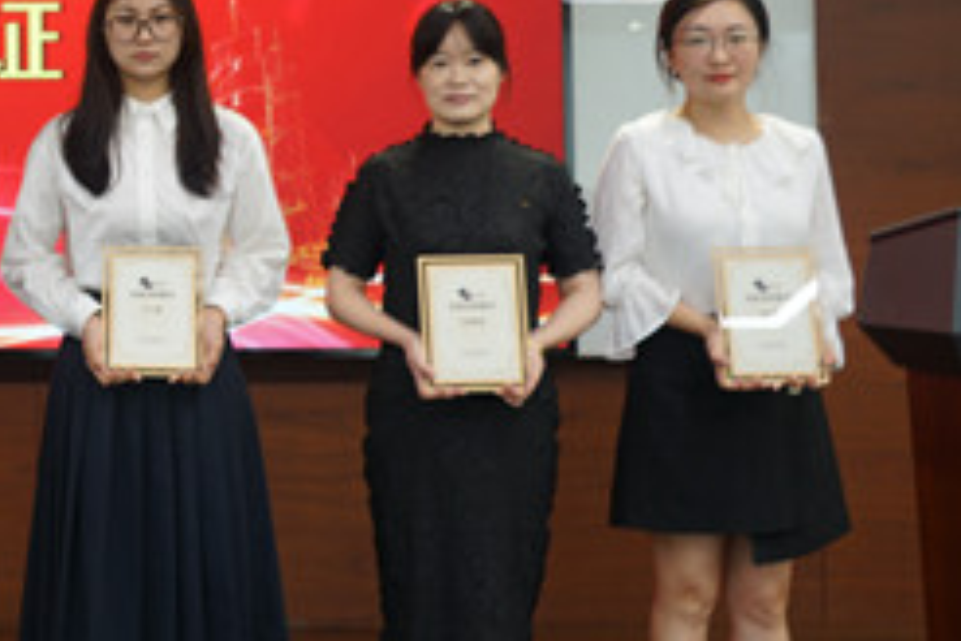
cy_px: 143
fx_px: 2029
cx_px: -223
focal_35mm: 76
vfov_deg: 17.8
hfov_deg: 24.0
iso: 160
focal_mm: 30
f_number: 3.5
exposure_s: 1/15
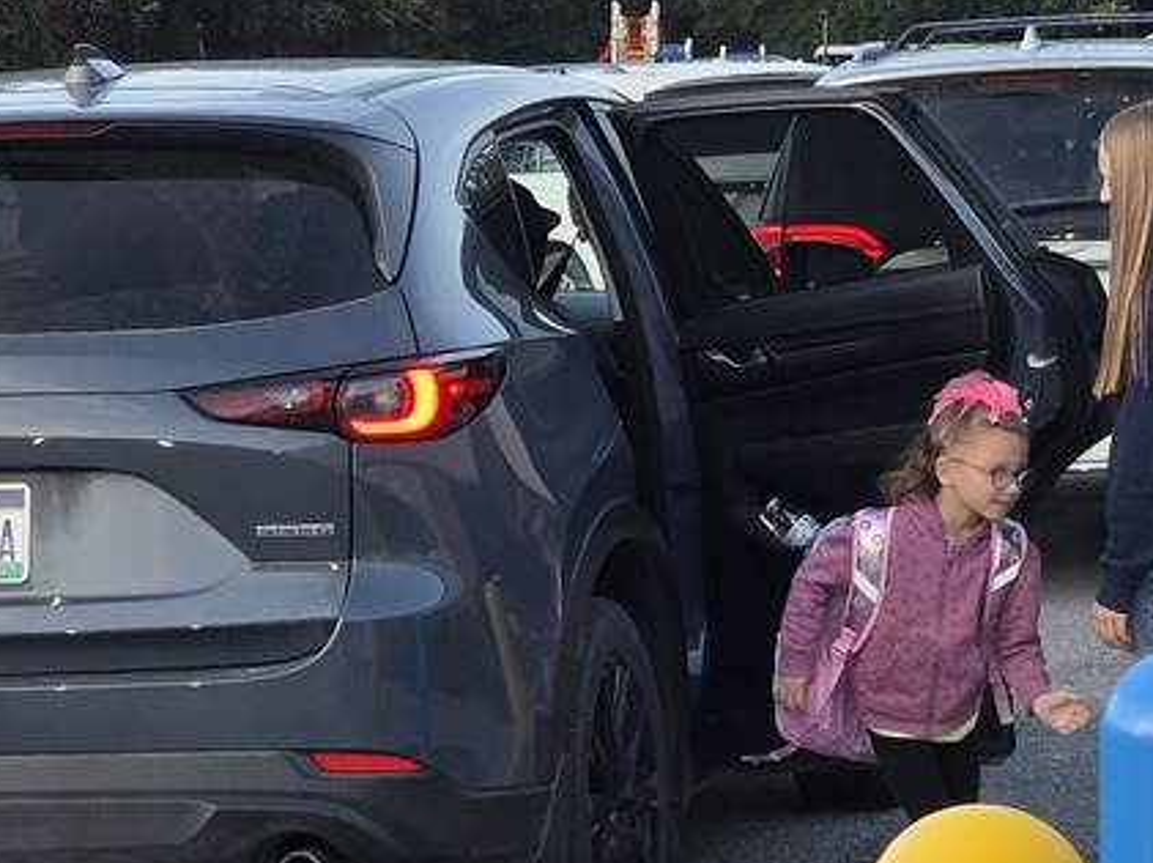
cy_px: 425
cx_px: 1030
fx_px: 5591
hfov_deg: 11.7
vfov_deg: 8.8
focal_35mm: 168
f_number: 2.4
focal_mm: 7.9
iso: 100
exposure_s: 1/120
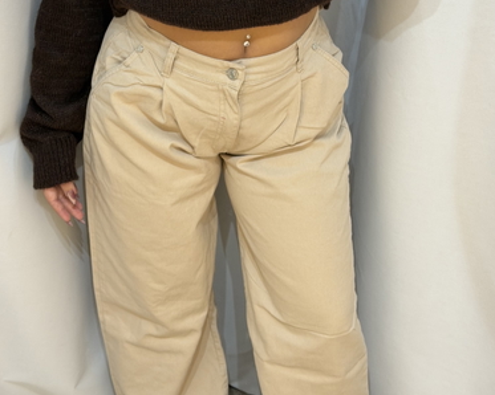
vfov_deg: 22.4
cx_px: 247
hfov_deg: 28.3
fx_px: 981
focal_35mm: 67
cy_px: 71
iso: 100
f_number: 1.78
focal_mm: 6.76
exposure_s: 1/50
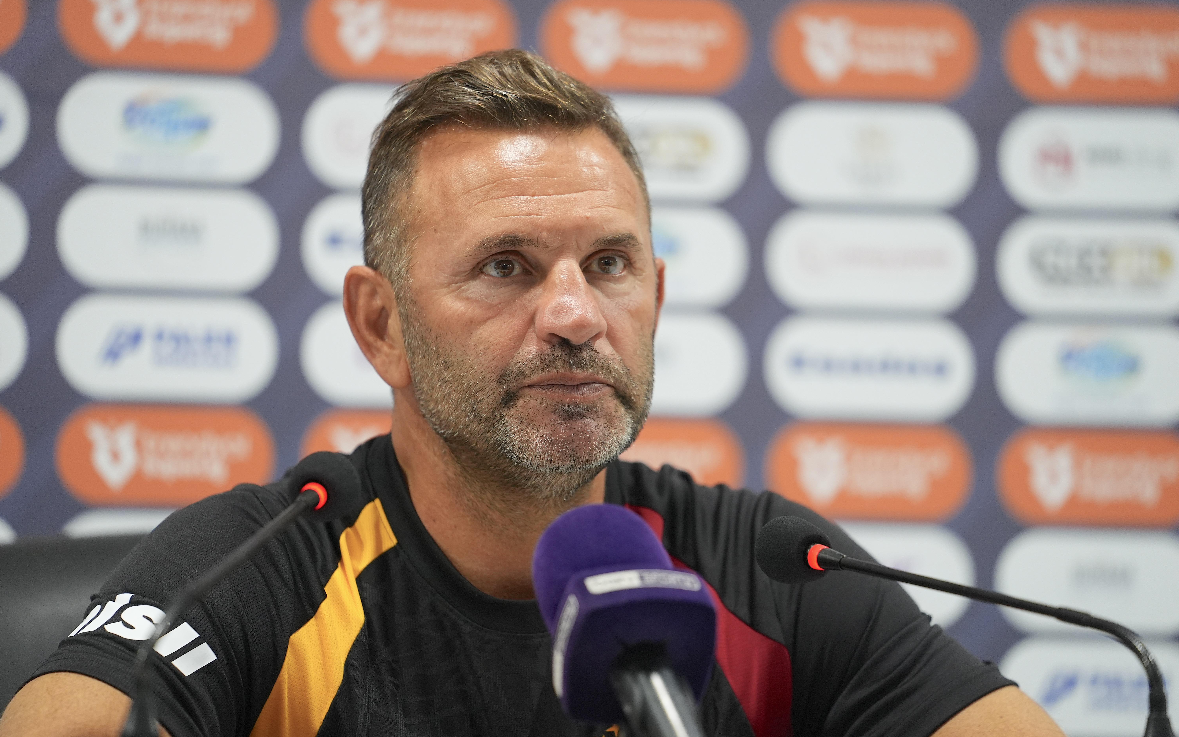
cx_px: 589
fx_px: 6459
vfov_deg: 6.5
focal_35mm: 201
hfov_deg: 10.4
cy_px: 386
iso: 2000
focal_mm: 197
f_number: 2.8
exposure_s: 1/160
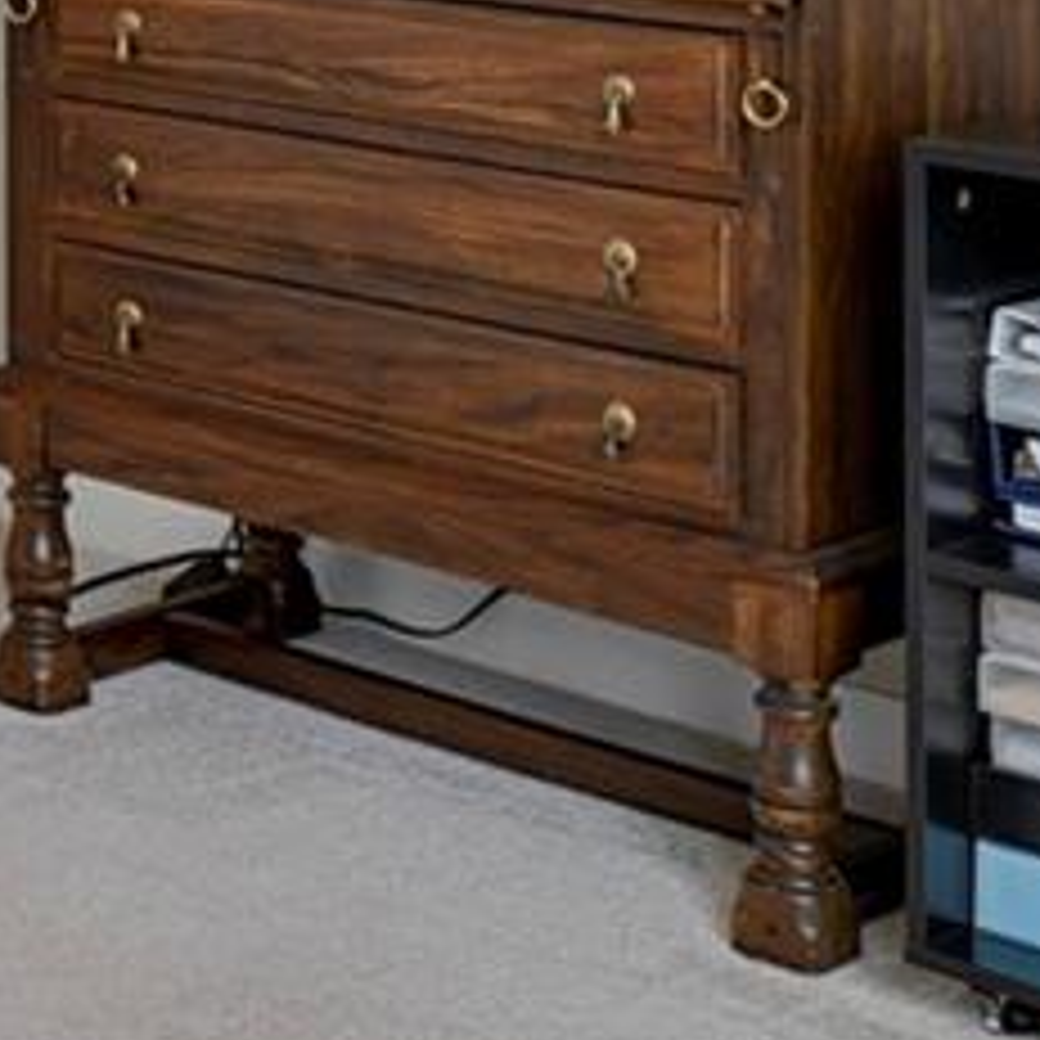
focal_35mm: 100
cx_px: -765
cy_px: -455
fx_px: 3399
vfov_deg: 16.1
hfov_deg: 15.3
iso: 250
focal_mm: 17
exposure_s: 1/2
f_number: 8
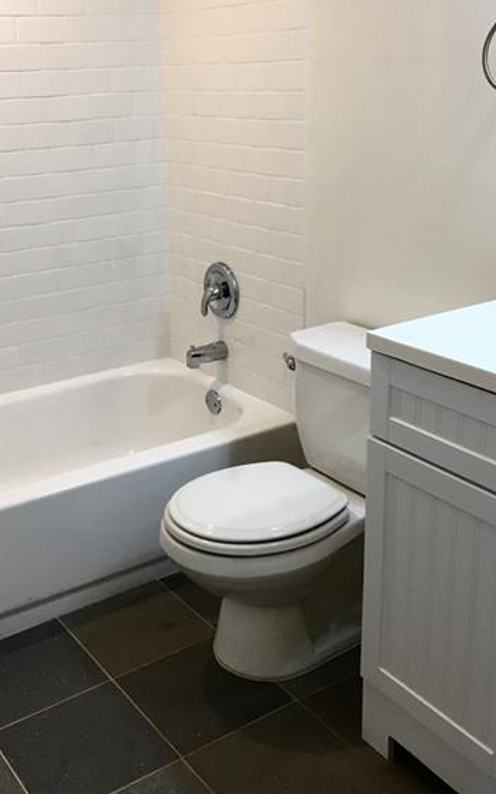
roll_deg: +2.2
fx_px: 909
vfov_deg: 47.0
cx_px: 170
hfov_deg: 30.3
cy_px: 335
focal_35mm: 42
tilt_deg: -16.5
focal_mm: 4.15
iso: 25
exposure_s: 1/30
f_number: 2.2
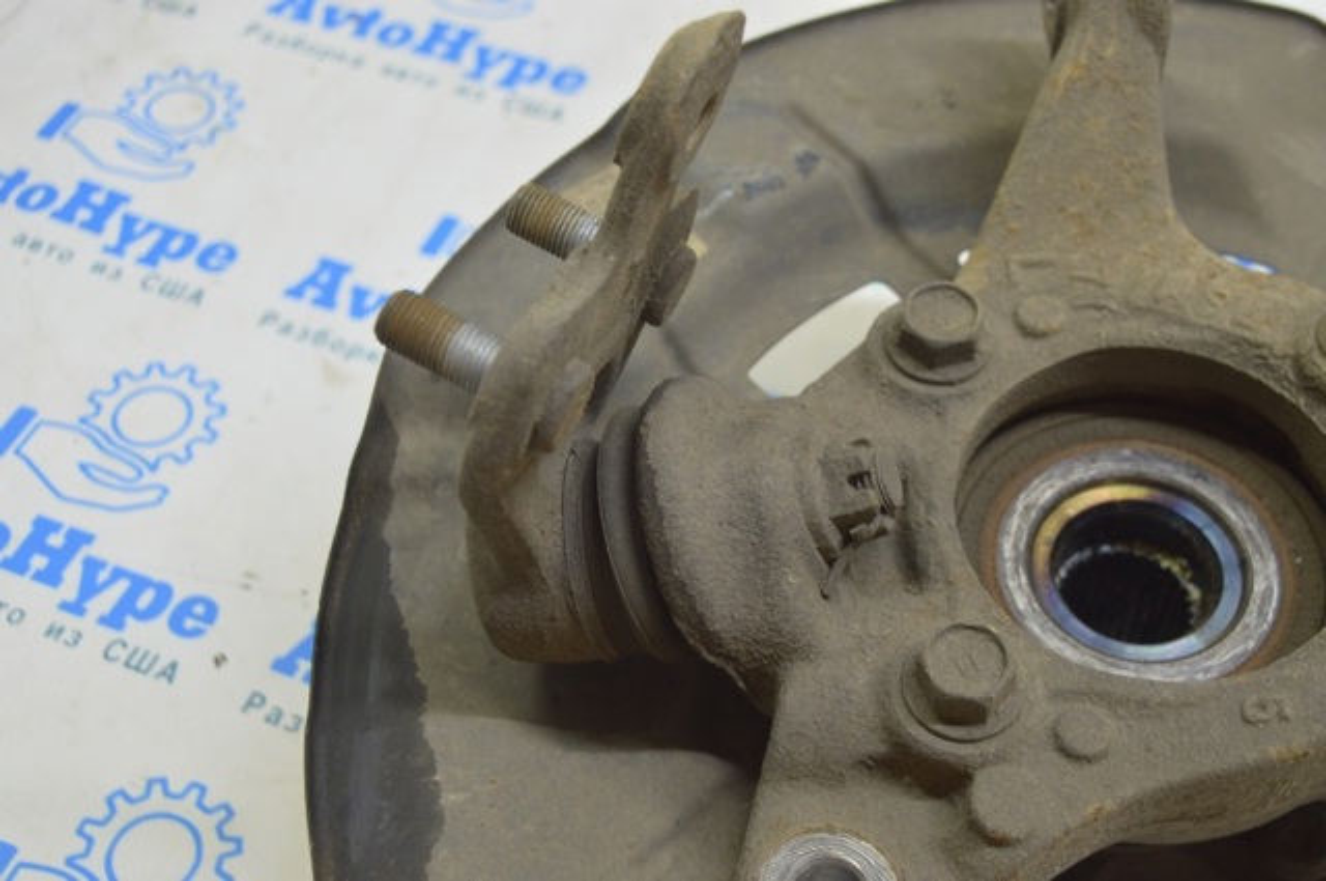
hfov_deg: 38.9
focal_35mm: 51
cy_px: 440
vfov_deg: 26.4
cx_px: 663
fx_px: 1876
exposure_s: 1/20
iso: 400
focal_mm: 34
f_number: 5.6
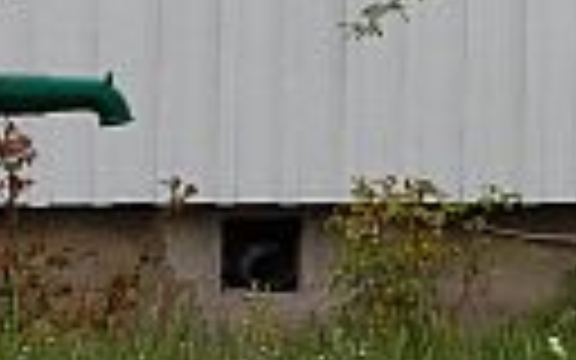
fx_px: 5824
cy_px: -196
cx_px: 873
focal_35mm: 371
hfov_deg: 5.6
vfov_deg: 3.5
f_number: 6.3
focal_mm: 52
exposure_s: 1/160
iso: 200
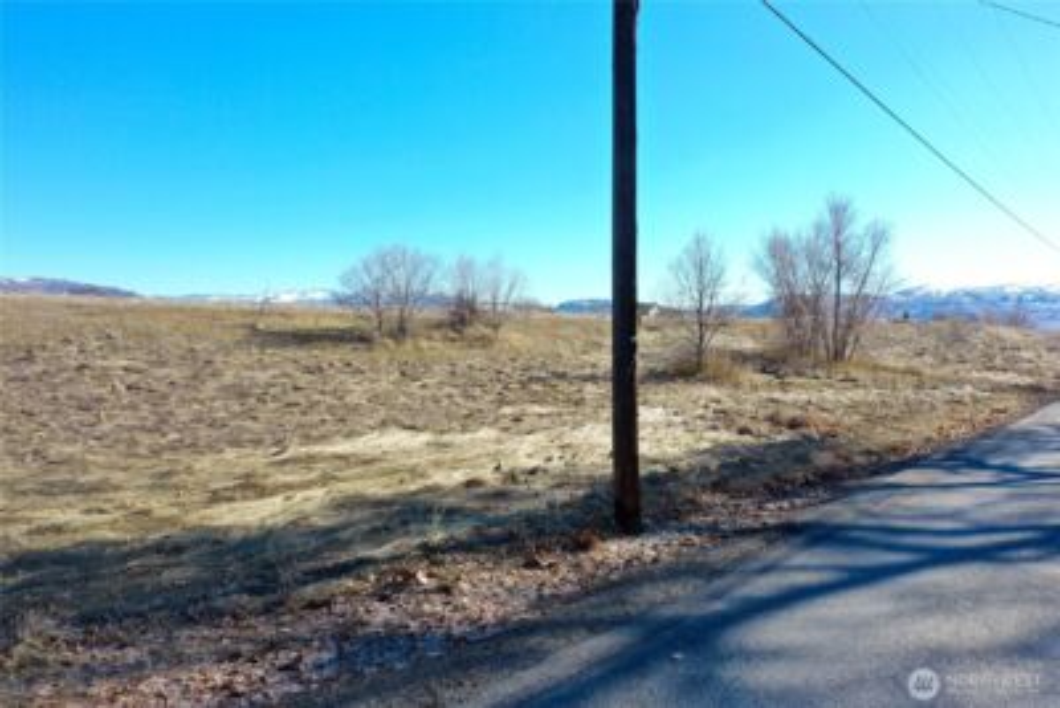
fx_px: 825
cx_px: 530
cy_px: 354
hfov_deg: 65.5
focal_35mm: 28
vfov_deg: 46.4
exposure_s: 1/320
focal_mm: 10.26
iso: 100
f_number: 5
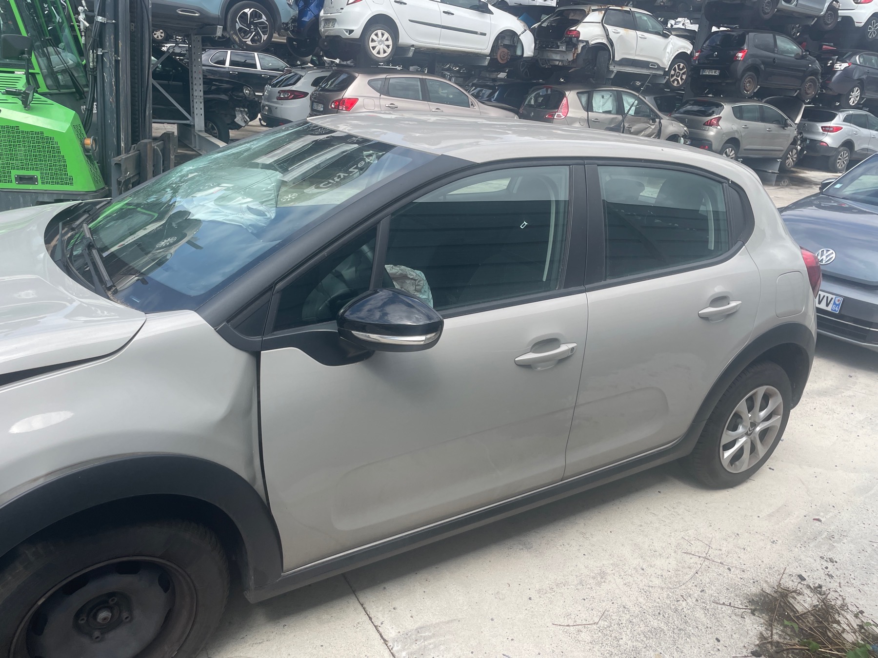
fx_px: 659
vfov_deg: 53.1
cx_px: 439
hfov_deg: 67.3
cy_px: 329
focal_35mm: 26
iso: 32
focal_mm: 4.2
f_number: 1.6
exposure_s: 1/1531
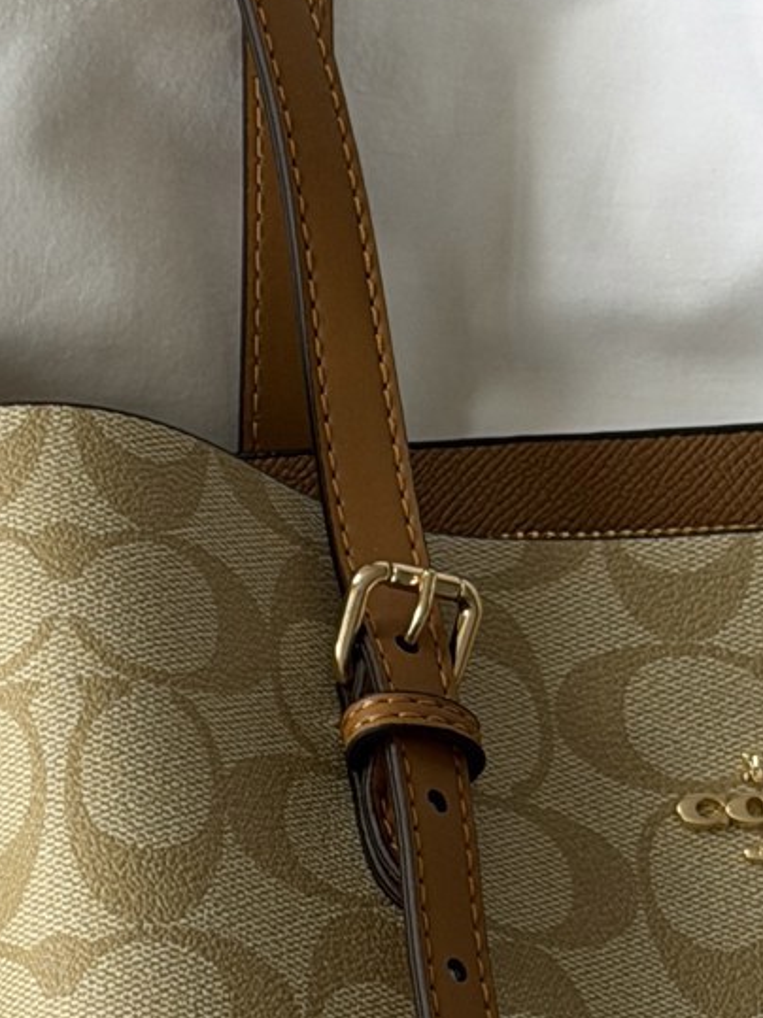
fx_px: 5233
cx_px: -517
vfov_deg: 11.0
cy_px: 1044
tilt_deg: -87.2
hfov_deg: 8.1
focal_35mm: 178
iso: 50
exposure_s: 1/121
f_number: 1.78
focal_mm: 6.76
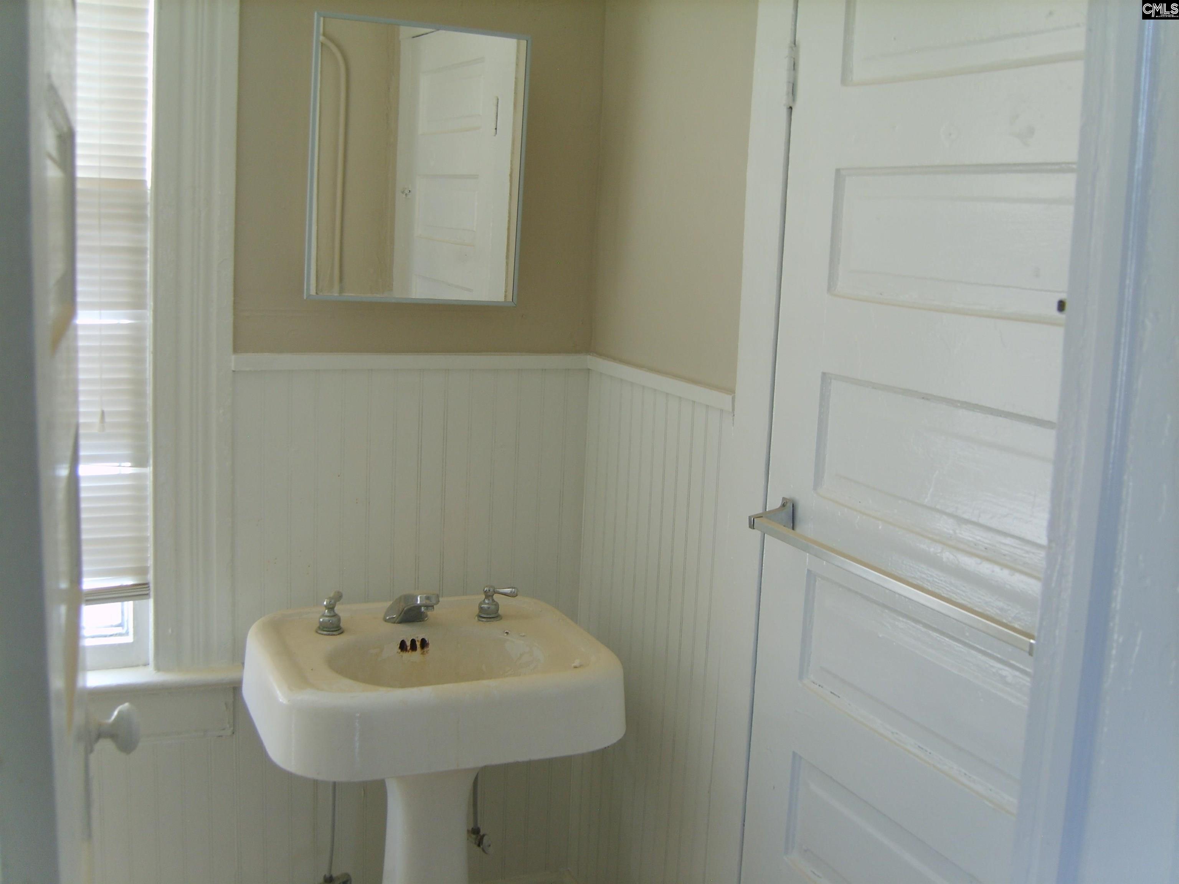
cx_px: 590
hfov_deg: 52.6
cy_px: 442
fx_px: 1192
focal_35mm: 35
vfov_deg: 40.7
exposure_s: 1/30
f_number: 2.8
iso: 50
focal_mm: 7.4
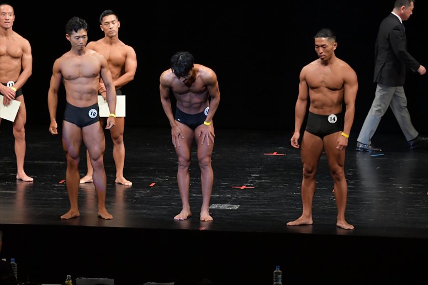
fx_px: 2400
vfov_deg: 6.8
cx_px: 214
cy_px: 142
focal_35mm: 202
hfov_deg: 10.2
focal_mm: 135
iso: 3200
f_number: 5.6
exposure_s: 1/400
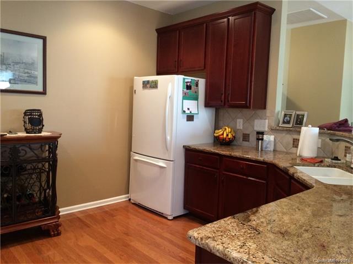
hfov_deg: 60.0
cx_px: 176
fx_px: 306
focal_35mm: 30
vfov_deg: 46.8
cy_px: 132
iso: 200
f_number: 2.2
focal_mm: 4.12
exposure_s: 1/30
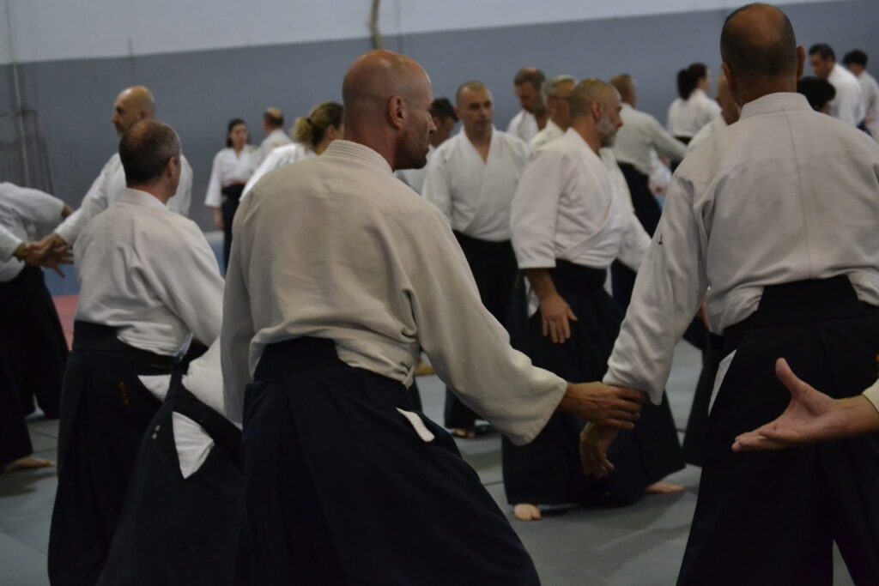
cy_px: 293
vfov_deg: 16.6
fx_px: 2015
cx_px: 440
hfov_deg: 24.6
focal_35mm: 82
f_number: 4
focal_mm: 55
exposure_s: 1/400
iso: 3200
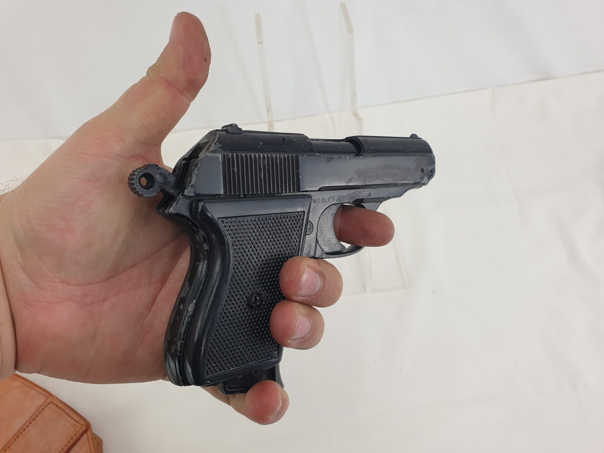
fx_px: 454
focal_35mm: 26
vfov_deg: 53.1
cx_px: 302
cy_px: 226
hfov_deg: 67.3
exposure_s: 1/100
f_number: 2.4
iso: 50
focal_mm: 4.3
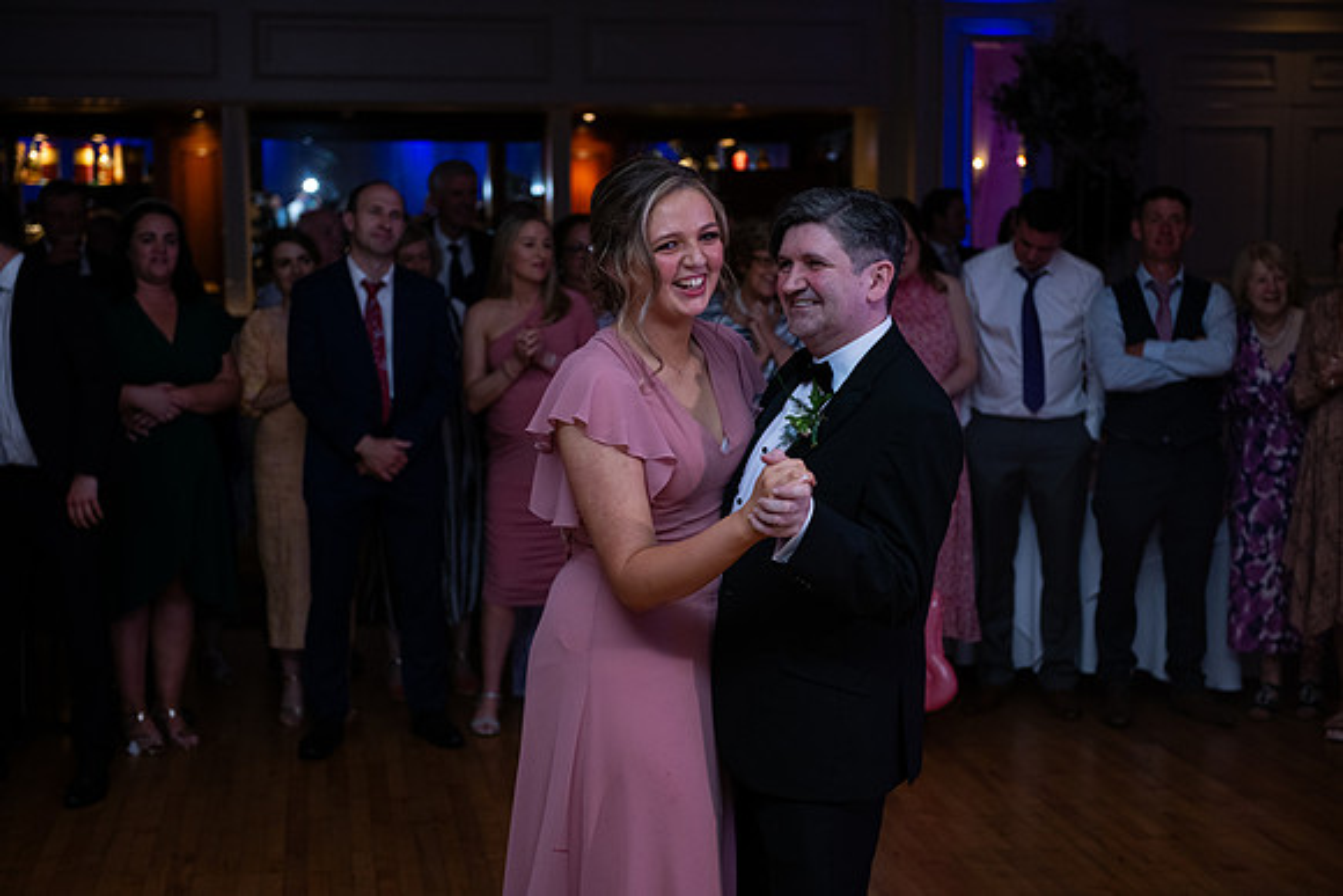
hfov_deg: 32.4
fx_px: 2313
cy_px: 448
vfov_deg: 21.9
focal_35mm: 62
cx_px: 672
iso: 640
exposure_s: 1/160
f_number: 3.5
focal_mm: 62
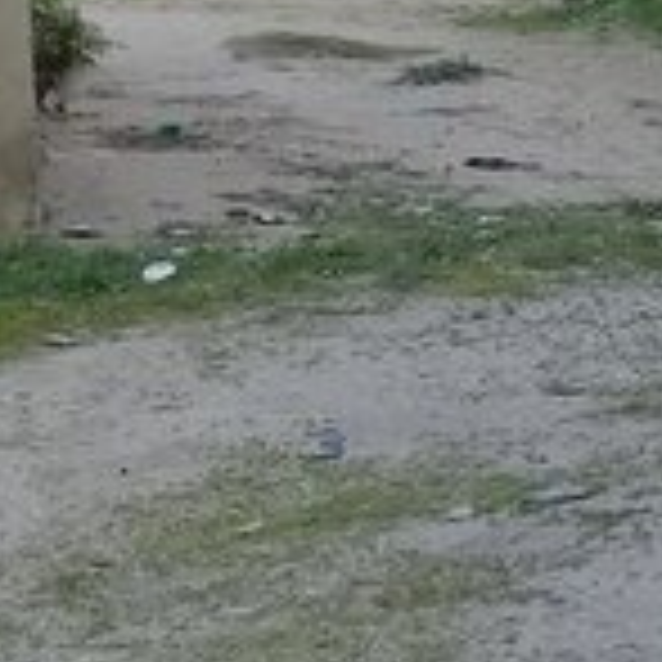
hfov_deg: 12.9
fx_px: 2661
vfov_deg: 14.0
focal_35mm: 123
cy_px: 65
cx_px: 1184
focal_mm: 3.3
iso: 50
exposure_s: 1/153
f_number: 2.2
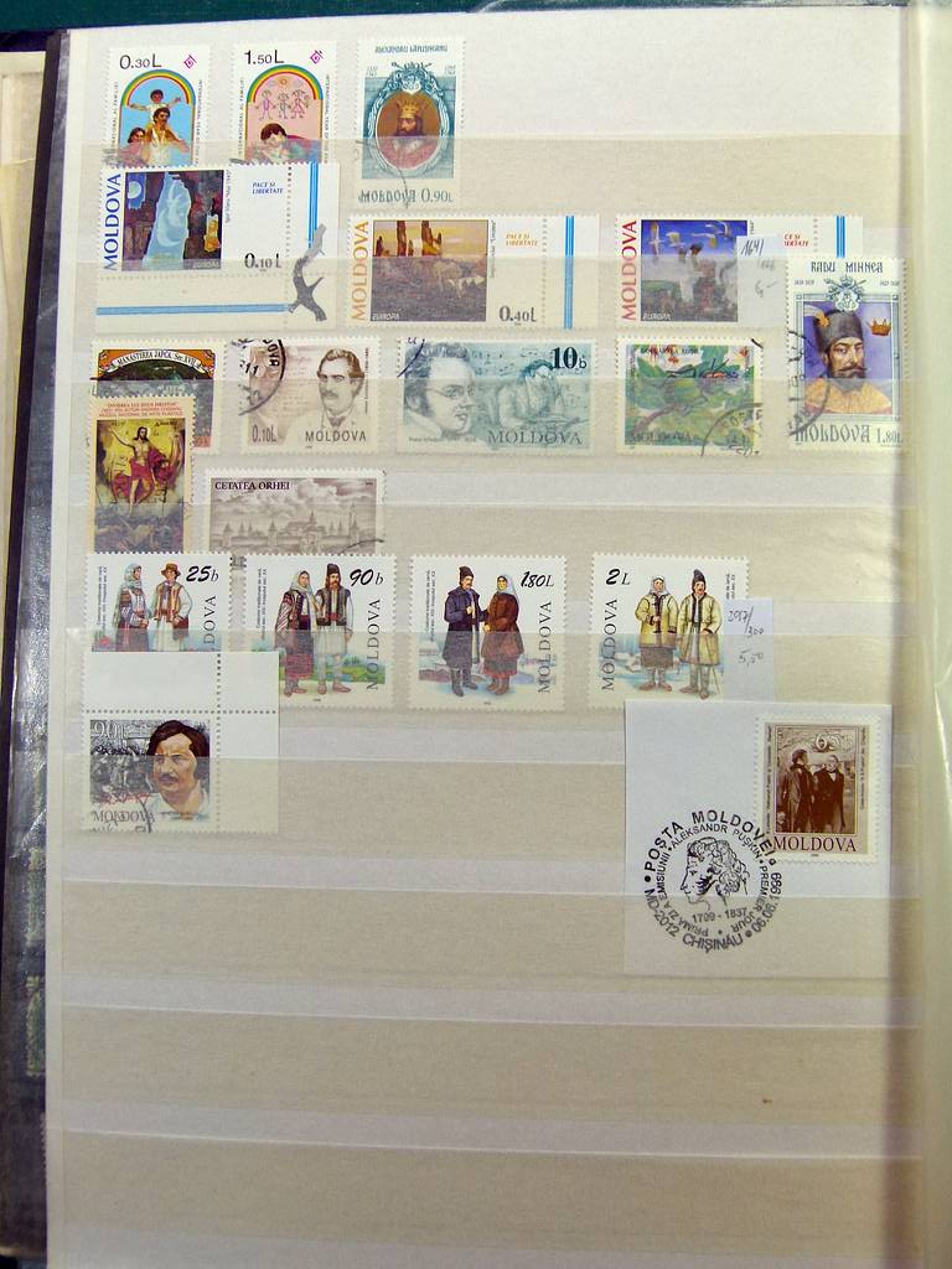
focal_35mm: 36
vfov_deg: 51.4
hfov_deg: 39.7
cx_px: 476
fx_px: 1320
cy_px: 634
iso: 100
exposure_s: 1/160
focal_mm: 6.5
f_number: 4
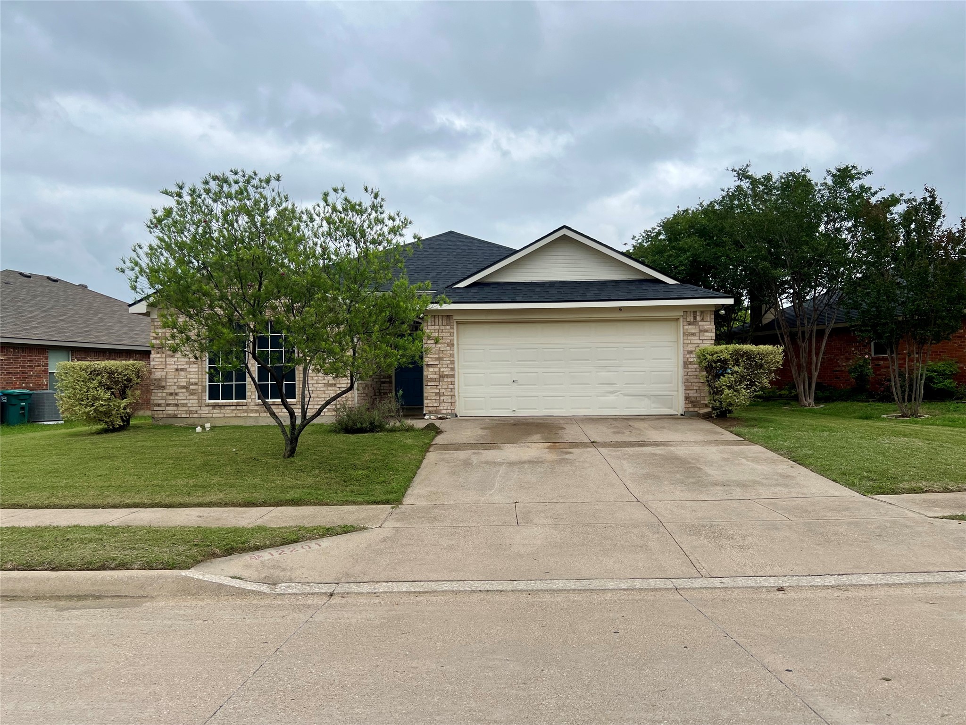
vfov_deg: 53.1
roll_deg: +0.7
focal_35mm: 26
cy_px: 362
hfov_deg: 67.3
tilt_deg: +1.1
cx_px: 483
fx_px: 726
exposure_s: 1/3257
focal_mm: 5.7
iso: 50
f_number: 1.5
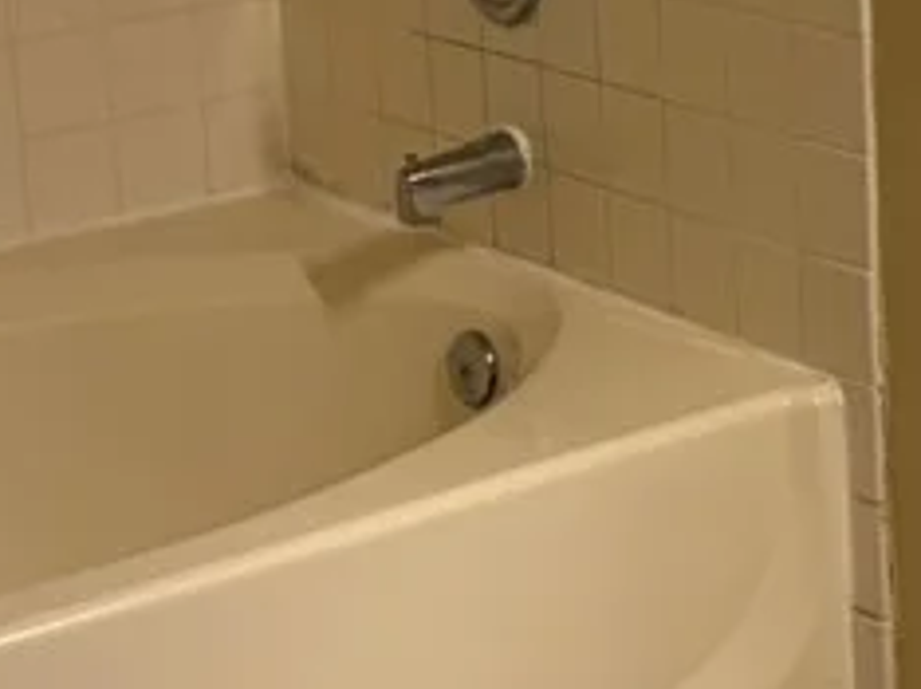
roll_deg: +0.1
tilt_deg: -10.2
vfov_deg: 12.8
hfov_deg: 16.8
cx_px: 968
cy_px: -35
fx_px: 3030
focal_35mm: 114
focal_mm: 5.96
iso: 64
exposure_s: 1/60
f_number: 1.6
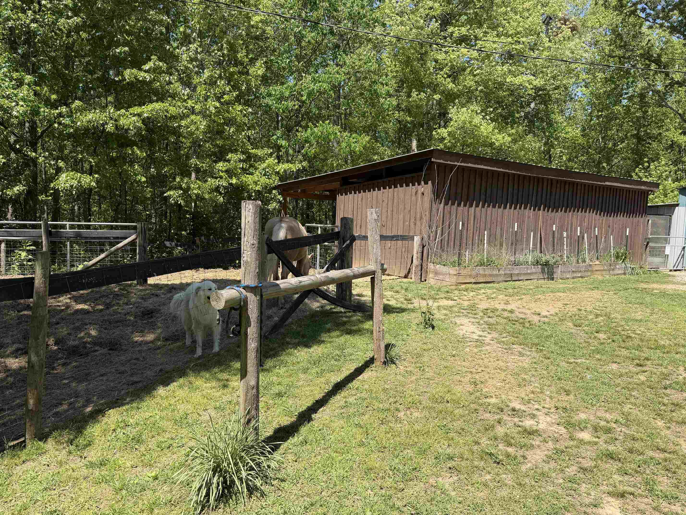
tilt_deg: -3.6
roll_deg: -1.4
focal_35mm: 24
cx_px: 343
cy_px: 258
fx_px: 476
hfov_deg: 71.6
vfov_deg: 56.8
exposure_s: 1/2110
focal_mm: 6.76
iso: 80
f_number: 1.78
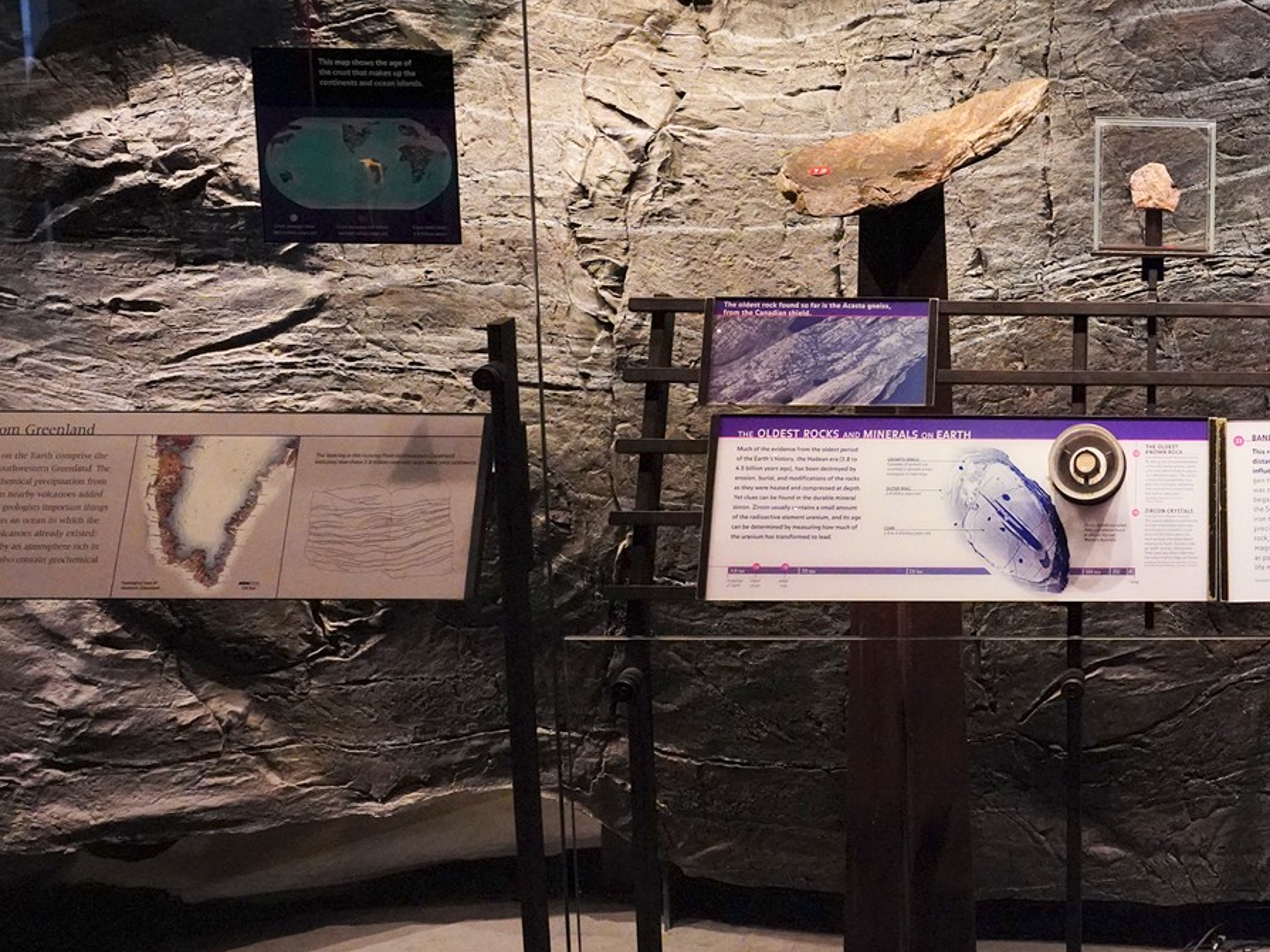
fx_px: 1577
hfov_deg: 39.3
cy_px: 207
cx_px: 1235
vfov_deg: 32.8
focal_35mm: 43
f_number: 6.3
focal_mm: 20
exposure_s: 1/80
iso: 10000
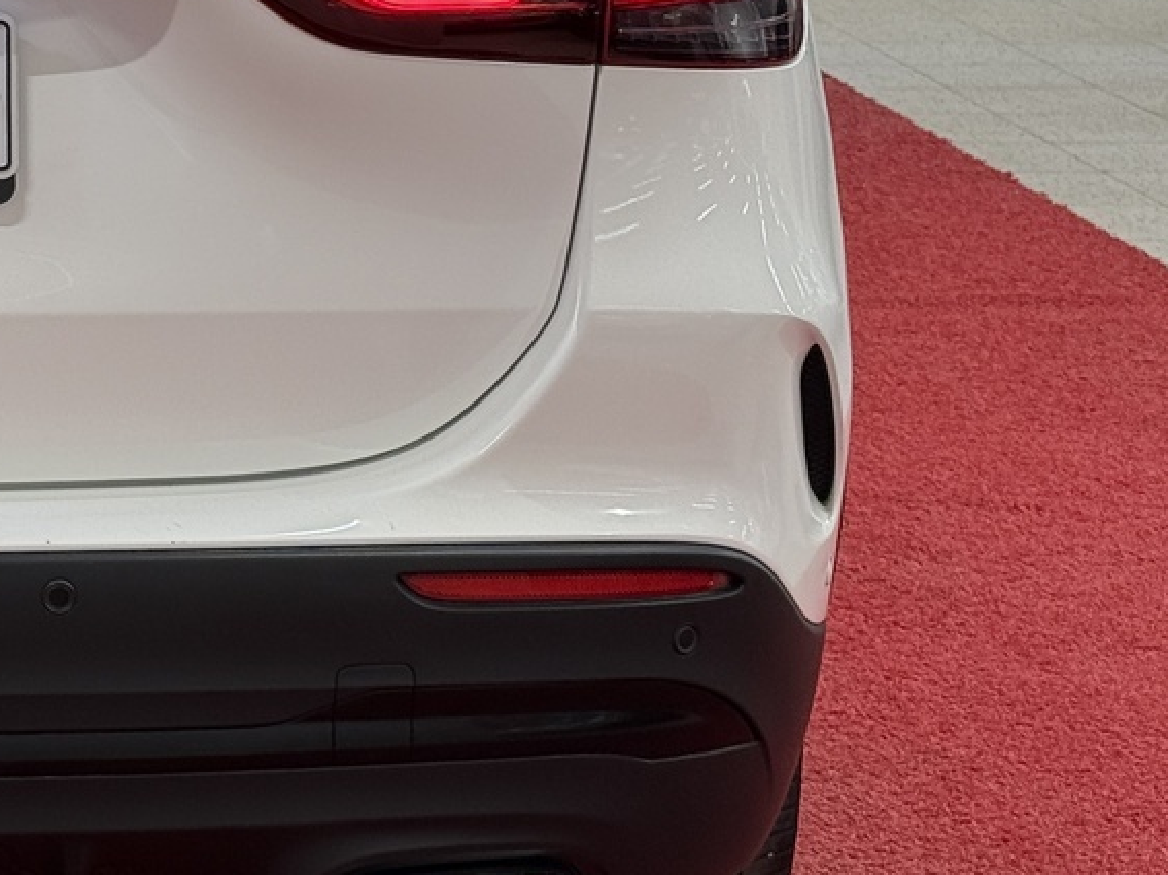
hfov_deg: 15.5
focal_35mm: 122
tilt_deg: -9.3
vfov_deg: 12.1
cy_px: 93
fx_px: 4116
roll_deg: -0.1
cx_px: -262
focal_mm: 6.76
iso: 64
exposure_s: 1/120
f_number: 1.78
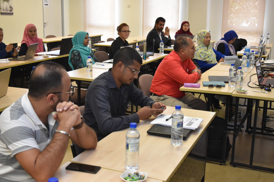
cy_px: 91
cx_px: 137
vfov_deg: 28.1
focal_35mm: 48
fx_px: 365
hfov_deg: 41.1
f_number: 4.5
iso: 2000
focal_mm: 32
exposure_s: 1/200
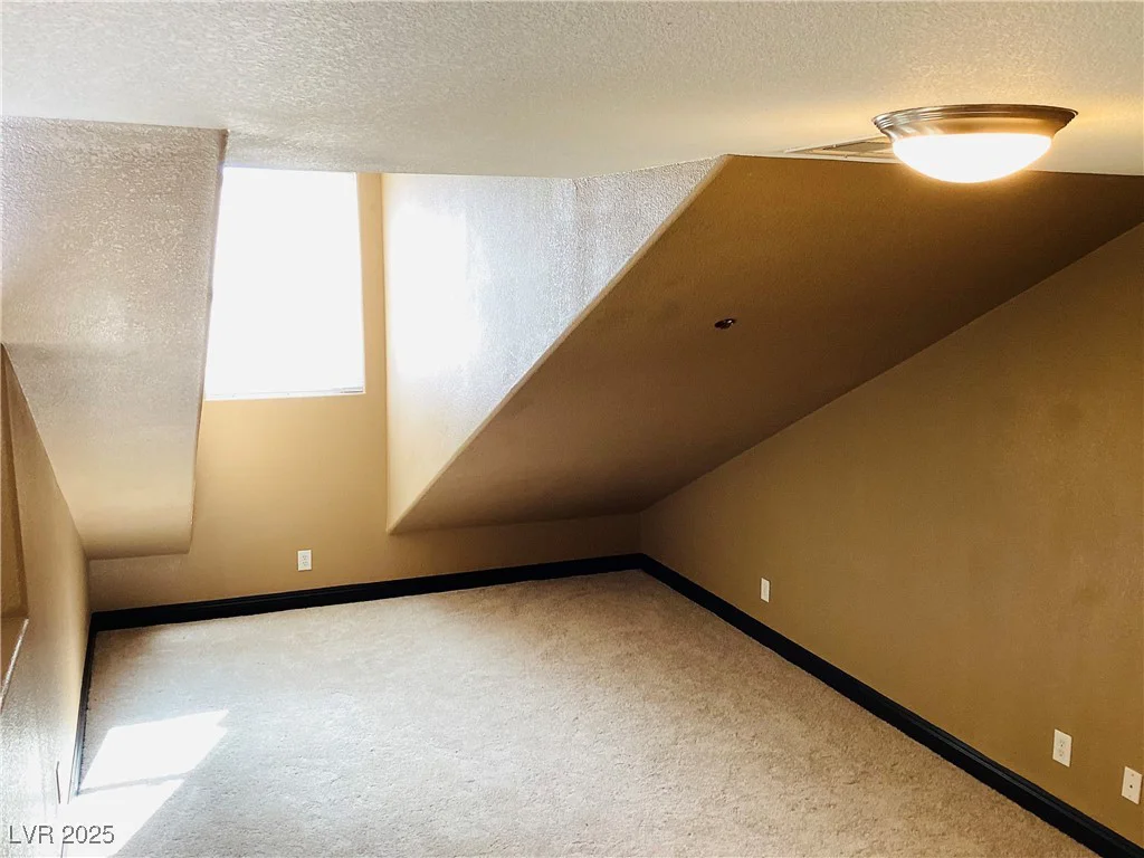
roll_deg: -0.9
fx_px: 1024
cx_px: 572
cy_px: 429
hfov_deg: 58.4
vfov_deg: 45.4
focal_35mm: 31
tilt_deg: -9.7
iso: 80
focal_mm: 3.3
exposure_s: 1/60
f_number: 2.4
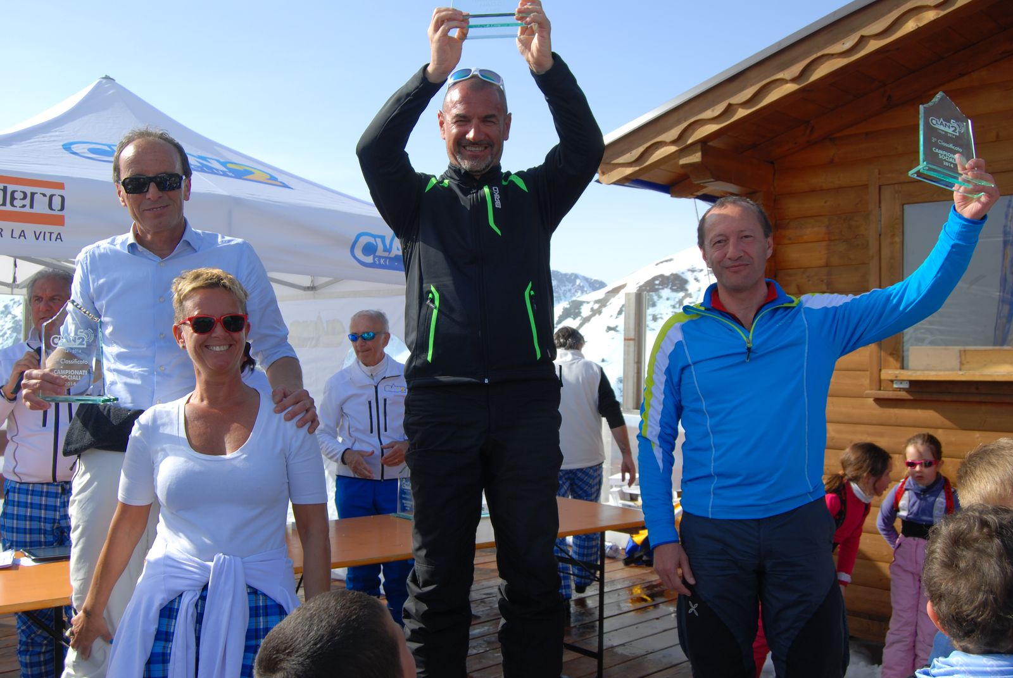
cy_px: 339
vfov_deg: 38.5
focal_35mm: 34
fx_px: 972
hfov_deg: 55.1
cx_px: 506
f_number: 5.6
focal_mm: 23
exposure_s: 1/250
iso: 100
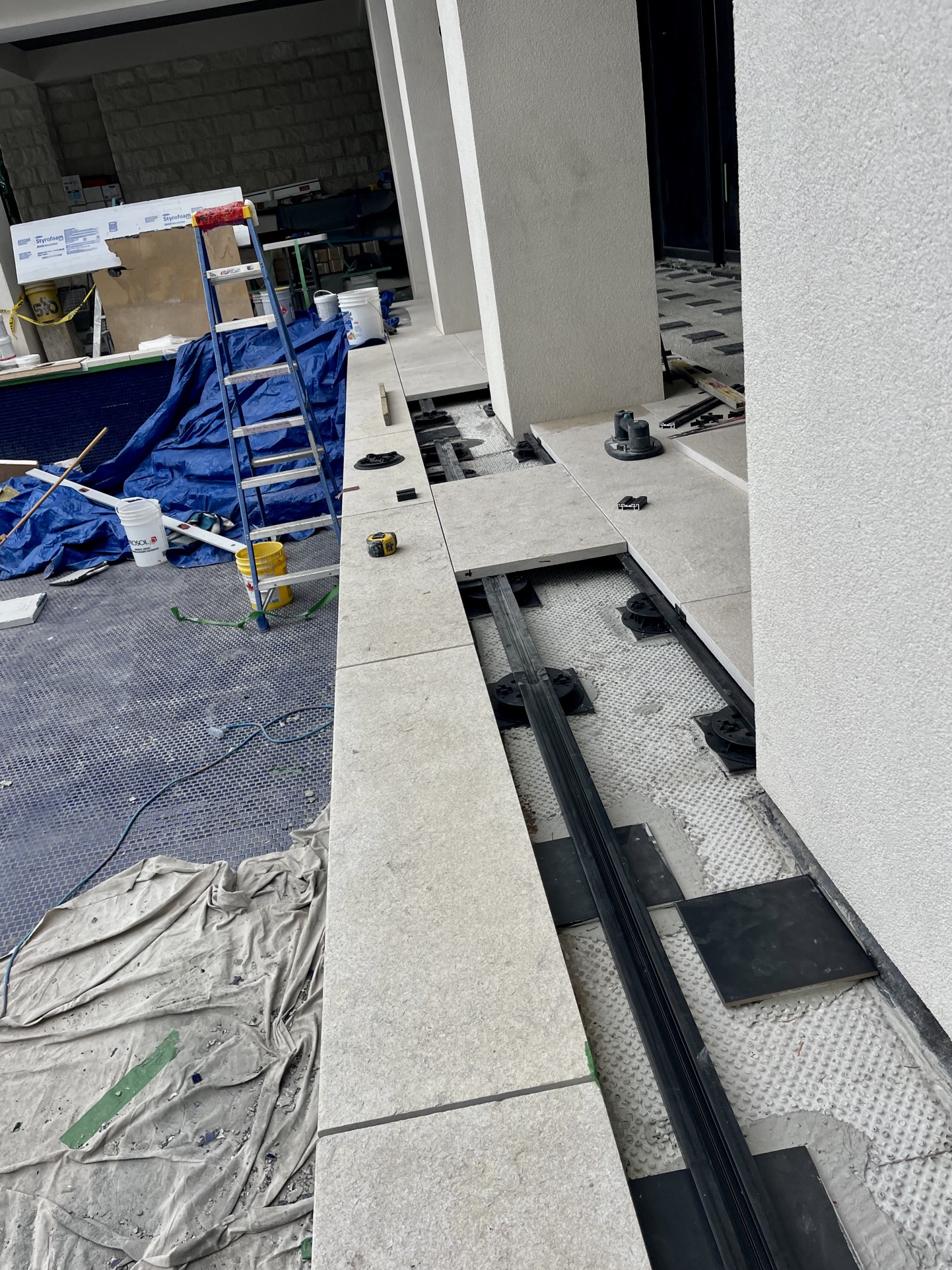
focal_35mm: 26
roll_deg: +7.2
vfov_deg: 67.3
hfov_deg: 53.1
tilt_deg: -21.8
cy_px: 650
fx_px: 953
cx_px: 469
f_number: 1.6
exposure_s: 1/1294
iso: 32
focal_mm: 5.1
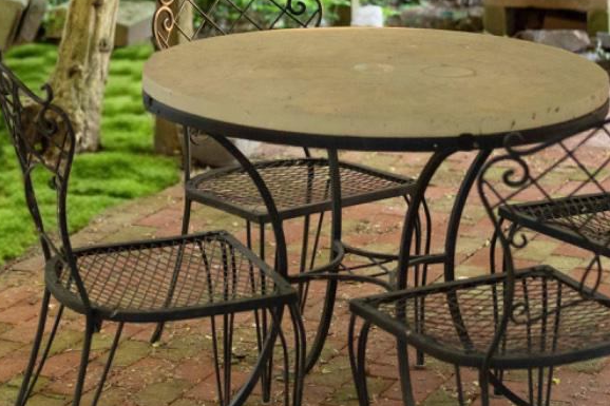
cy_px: 40
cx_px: 241
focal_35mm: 124
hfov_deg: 16.5
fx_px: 2100
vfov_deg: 11.0
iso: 1000
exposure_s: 1/250
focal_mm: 35
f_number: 1.4
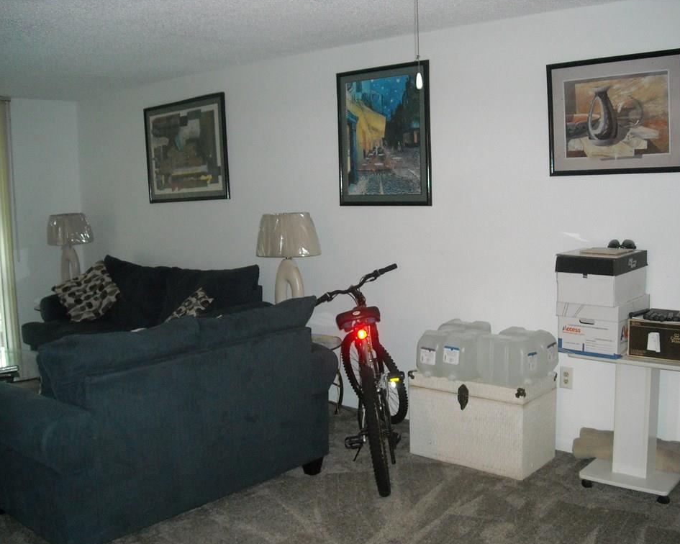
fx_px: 745
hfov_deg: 49.1
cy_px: 273
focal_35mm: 37
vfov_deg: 40.1
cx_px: 345
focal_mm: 5.7
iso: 400
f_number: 2.8
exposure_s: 1/60
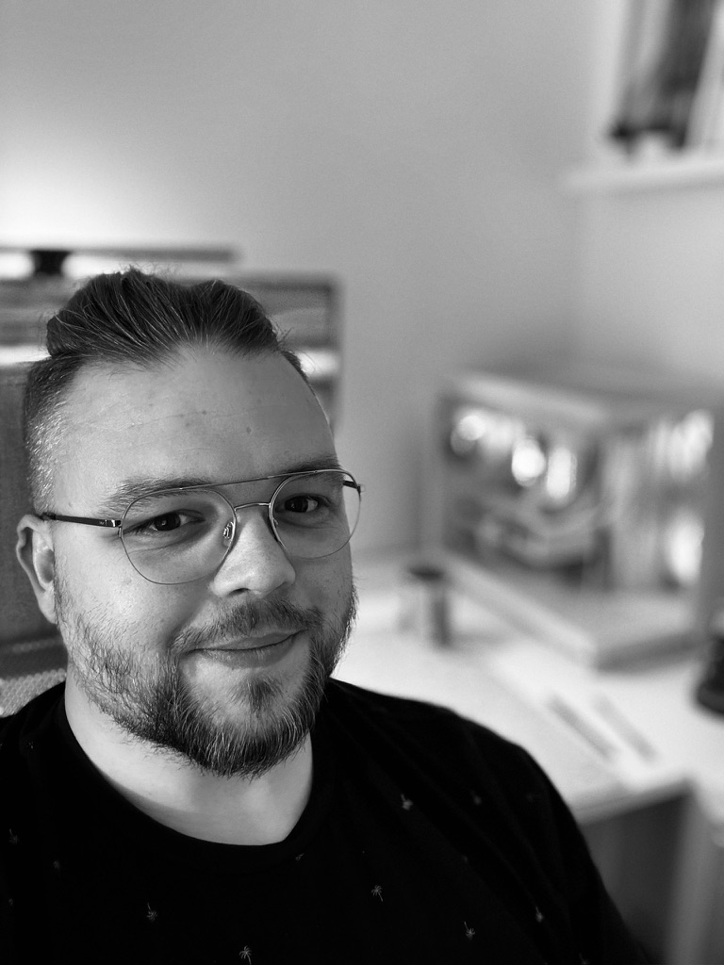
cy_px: 482
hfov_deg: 46.8
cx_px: 362
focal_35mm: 30
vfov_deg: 60.0
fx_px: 837
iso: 320
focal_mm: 2.69
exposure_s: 1/59
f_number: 1.9
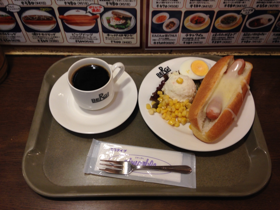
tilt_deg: -57.6
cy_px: 105
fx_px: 267
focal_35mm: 33
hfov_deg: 55.4
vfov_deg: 42.9
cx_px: 140
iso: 50
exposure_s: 1/24
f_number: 2.4
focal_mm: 4.12
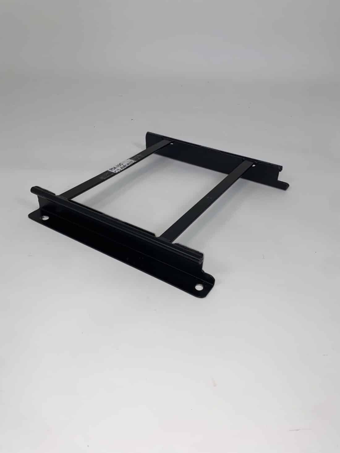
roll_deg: -2.5
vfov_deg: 67.3
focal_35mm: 26
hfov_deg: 53.1
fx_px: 341
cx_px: 170
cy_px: 226
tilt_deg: -33.8
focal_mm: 4.25
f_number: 1.8
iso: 32
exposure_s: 1/159
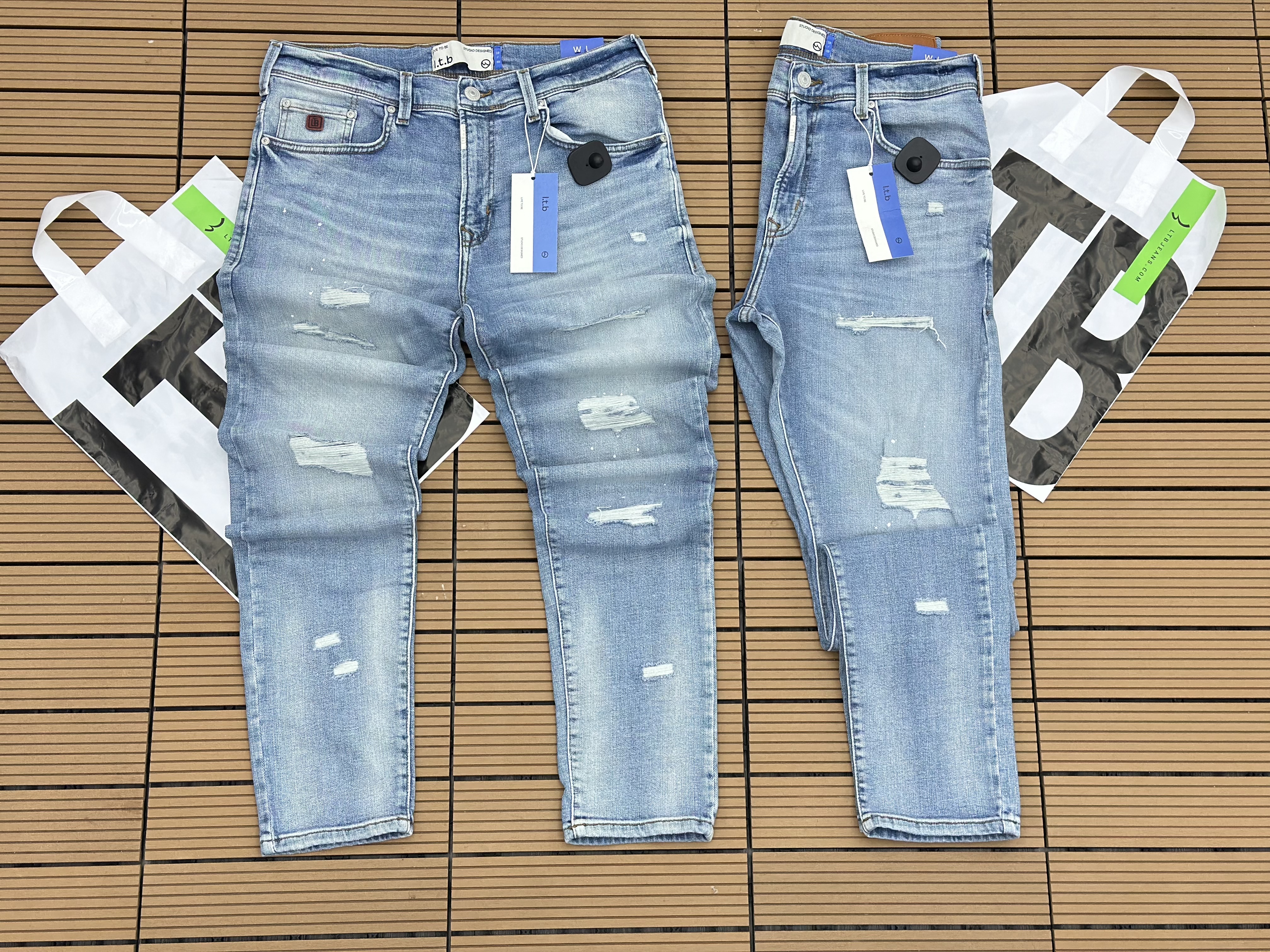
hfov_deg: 39.7
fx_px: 1761
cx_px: 635
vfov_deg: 30.3
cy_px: 476
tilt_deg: -75.4
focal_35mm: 48
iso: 125
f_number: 1.78
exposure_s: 1/60
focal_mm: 6.86
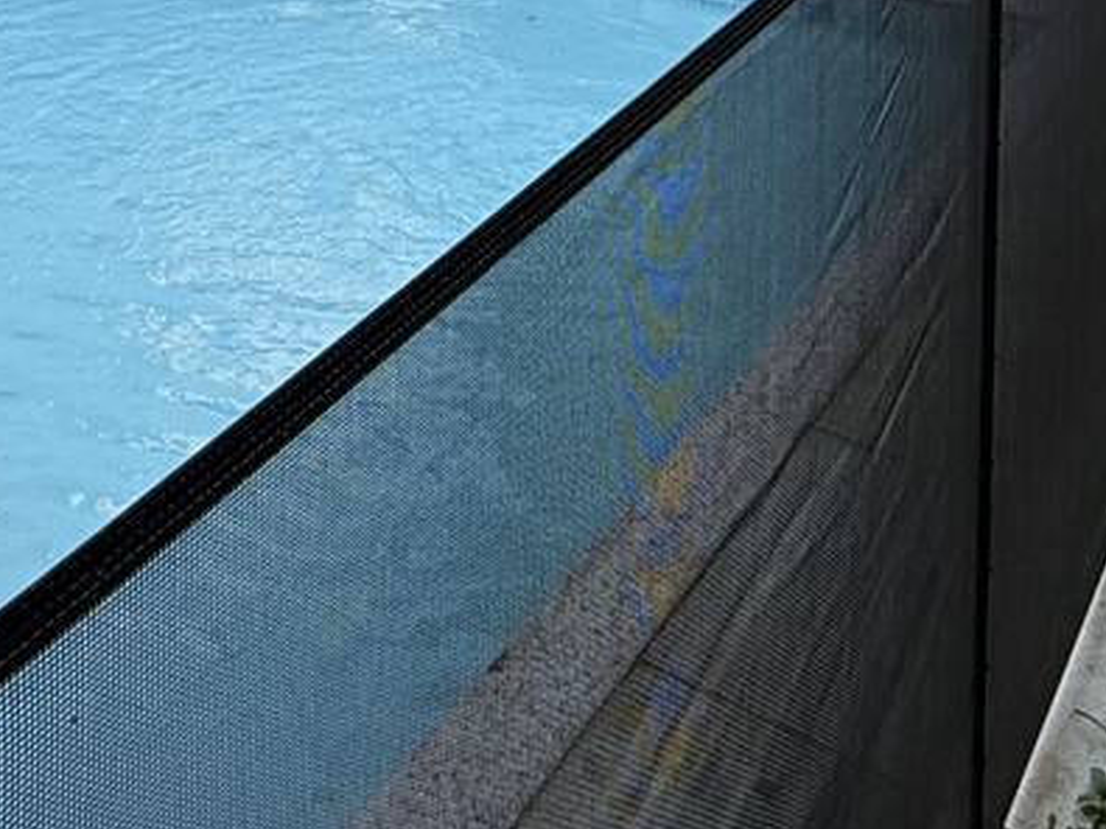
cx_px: 680
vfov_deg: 22.0
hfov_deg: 37.3
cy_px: -515
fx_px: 1629
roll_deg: -1.5
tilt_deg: -0.3
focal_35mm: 51
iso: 64
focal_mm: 2.22
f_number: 2.2
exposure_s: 1/252
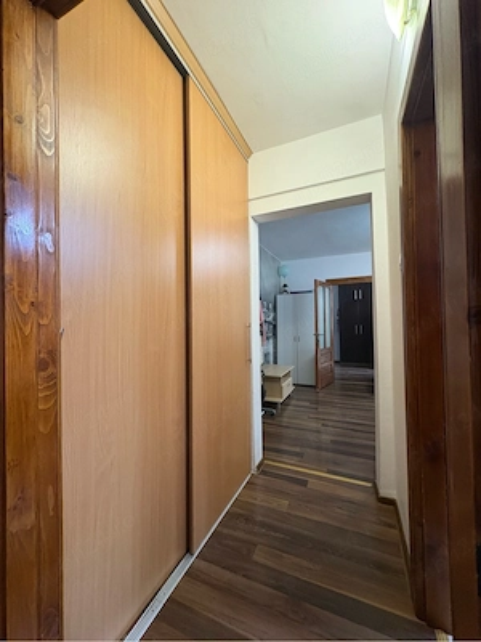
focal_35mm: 14
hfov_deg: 85.7
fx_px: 259
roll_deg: +1.1
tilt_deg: +1.6
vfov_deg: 102.1
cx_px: 240
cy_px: 321
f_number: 2.2
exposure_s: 1/60
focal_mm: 2.22
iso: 400
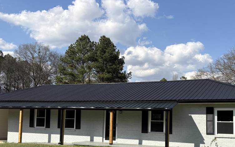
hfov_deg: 42.6
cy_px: 106
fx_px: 301
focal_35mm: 47
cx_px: 125
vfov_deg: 27.1
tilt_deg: +2.6
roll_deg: -1.8
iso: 50
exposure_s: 1/3623
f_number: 1.6
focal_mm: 5.96
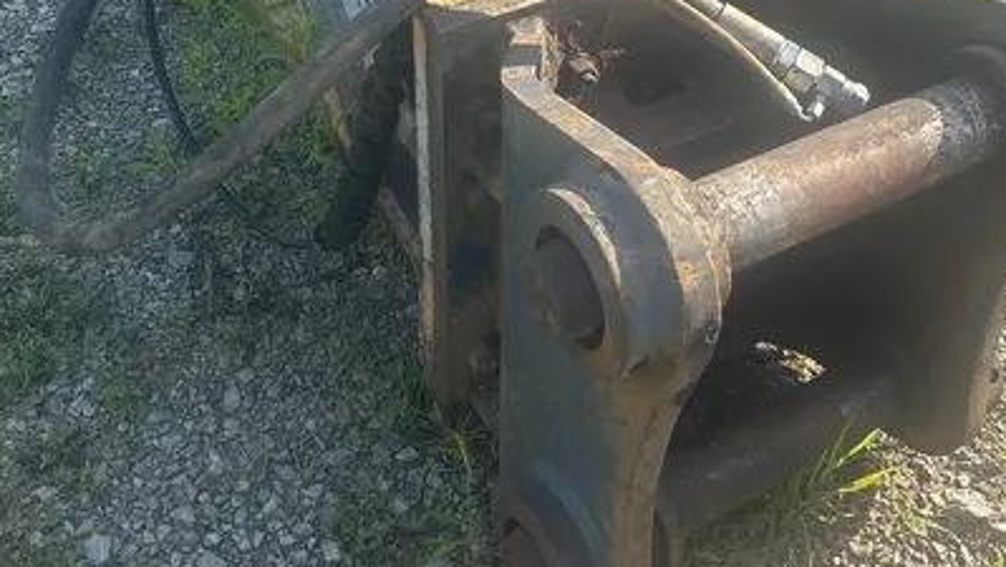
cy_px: -1
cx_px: 527
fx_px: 1388
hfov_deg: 39.8
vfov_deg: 22.2
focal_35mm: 52
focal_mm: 5.96
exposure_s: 1/1007
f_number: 1.6
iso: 50
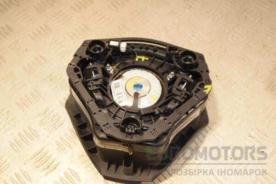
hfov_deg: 41.1
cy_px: 92
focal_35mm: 48
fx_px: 368
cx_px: 138
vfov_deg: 28.1
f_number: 5.6
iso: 800
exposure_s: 1/200
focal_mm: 32
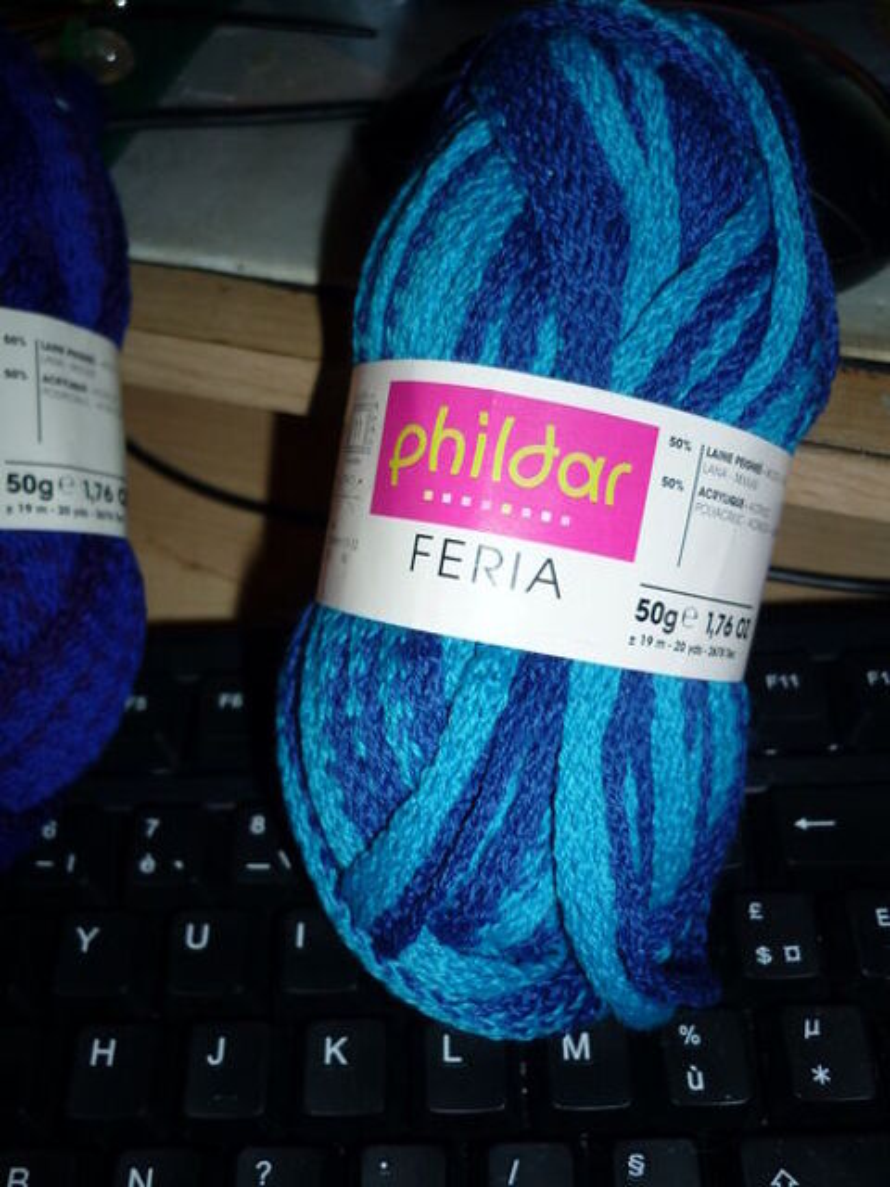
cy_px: 594
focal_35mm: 33
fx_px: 1131
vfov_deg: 55.4
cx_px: 445
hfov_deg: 42.9
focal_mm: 5.5
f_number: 2.8
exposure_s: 1/30
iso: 100
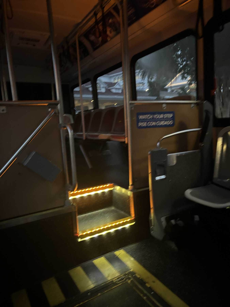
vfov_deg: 67.3
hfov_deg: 53.1
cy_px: 154
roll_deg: +2.9
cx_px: 115
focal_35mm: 26
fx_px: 230
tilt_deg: -16.5
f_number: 1.6
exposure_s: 1/15
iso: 1250
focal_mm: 5.96
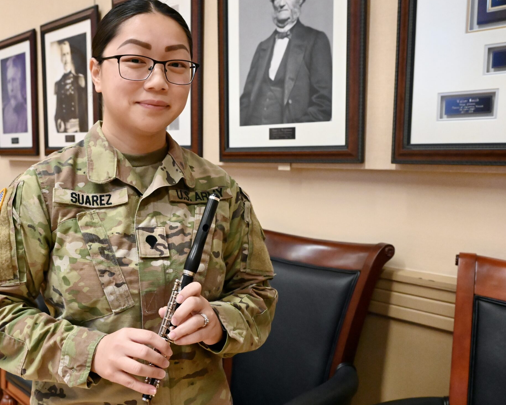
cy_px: 218
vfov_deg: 39.1
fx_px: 569
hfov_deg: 47.0
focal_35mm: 38
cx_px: 159
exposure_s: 1/160
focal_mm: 29
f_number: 6.3
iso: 12800
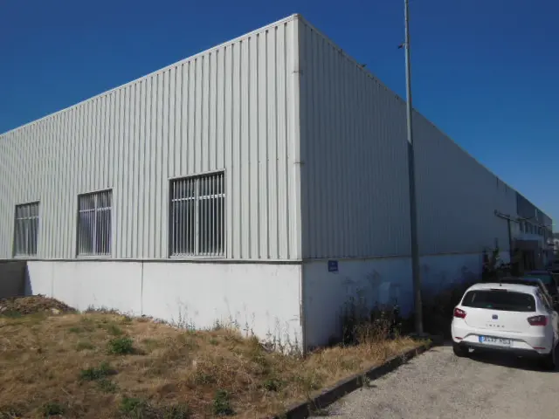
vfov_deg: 54.9
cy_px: 210
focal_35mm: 25
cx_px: 280
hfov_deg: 69.4
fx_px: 404
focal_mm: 4.5
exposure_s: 1/800
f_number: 7
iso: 125
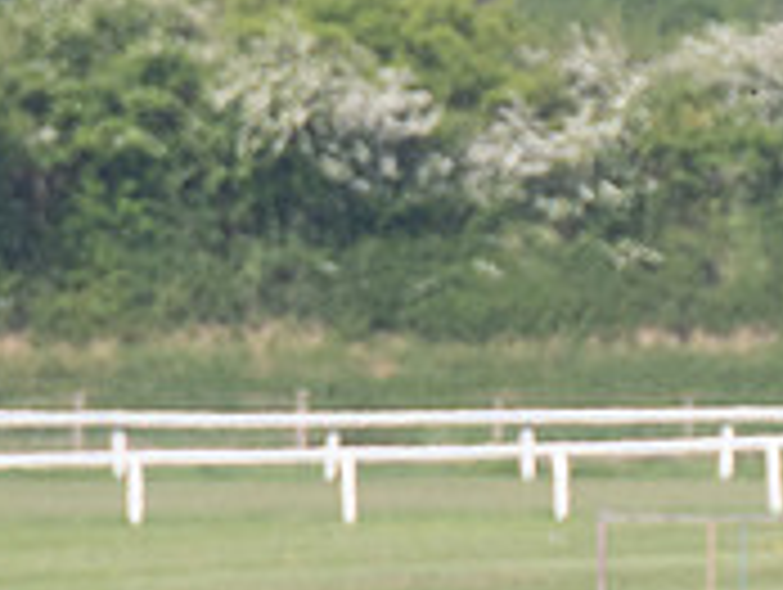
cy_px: 855
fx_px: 49243
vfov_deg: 0.7
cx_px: 1144
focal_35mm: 2174
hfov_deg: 0.9
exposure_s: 1/3200
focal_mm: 280
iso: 400
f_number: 4
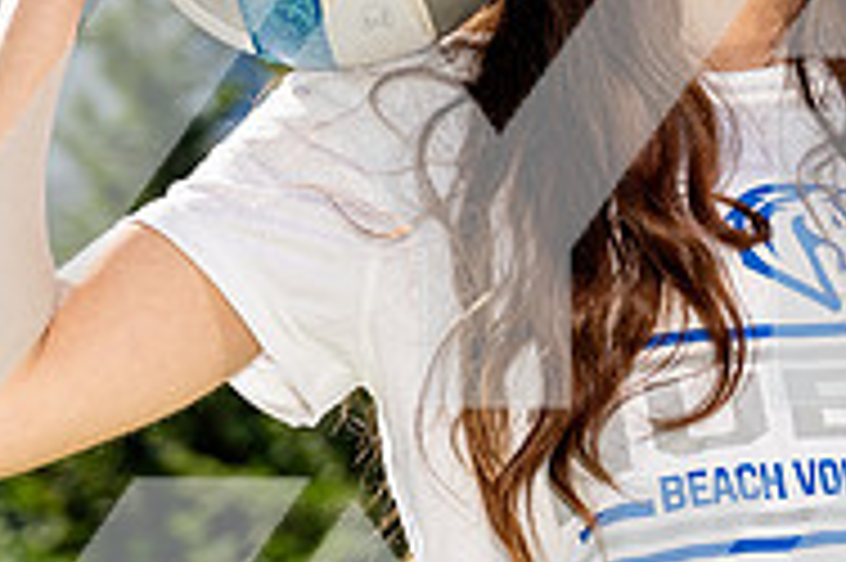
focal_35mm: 167
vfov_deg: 8.2
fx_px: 3921
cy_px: 173
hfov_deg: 12.3
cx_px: 684
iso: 100
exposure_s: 1/800
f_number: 4
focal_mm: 54
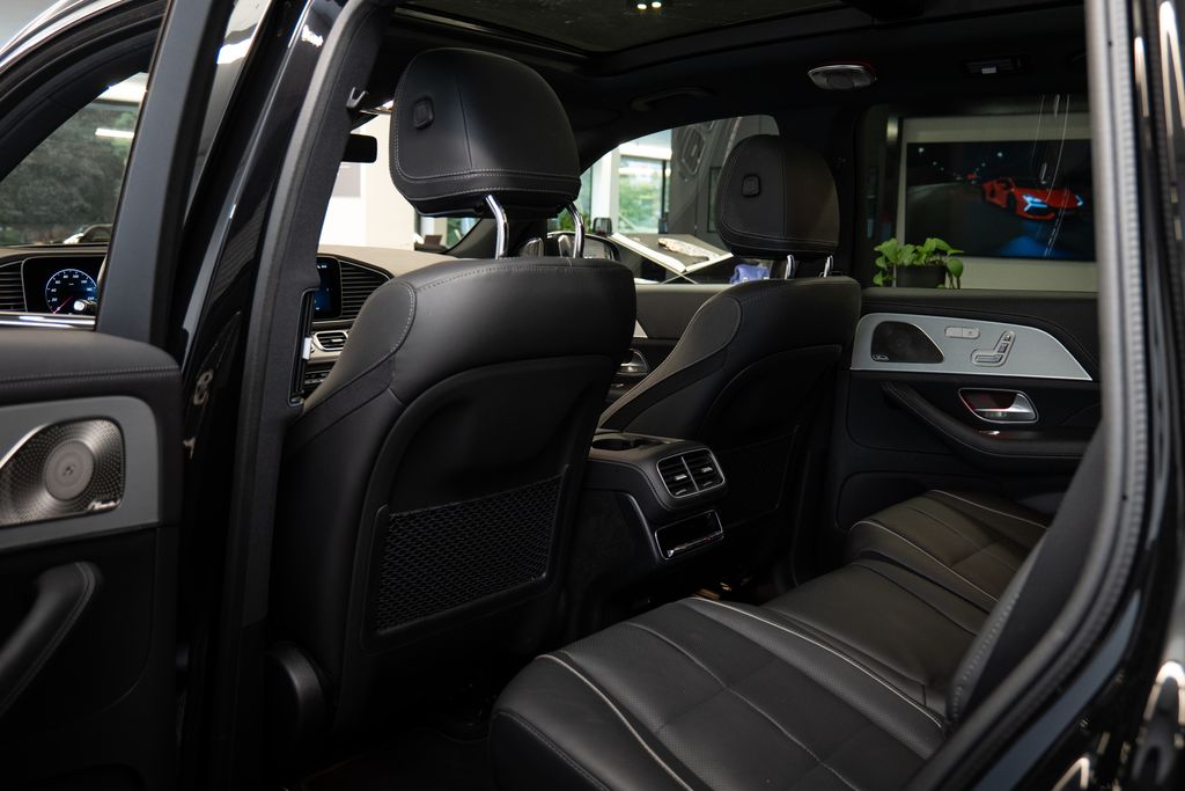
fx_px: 1056
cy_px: 378
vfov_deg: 41.0
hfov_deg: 58.5
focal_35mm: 32
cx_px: 627
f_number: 4
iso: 1250
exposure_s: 1/50
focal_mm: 27
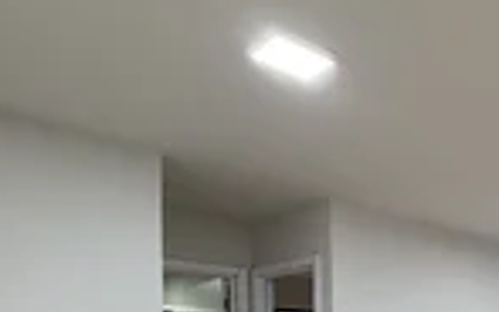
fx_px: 531
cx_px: 580
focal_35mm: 39
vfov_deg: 29.0
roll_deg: +1.4
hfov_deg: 38.8
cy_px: 361
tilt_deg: -1.1
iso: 250
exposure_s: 1/60
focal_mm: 2.22
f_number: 2.2
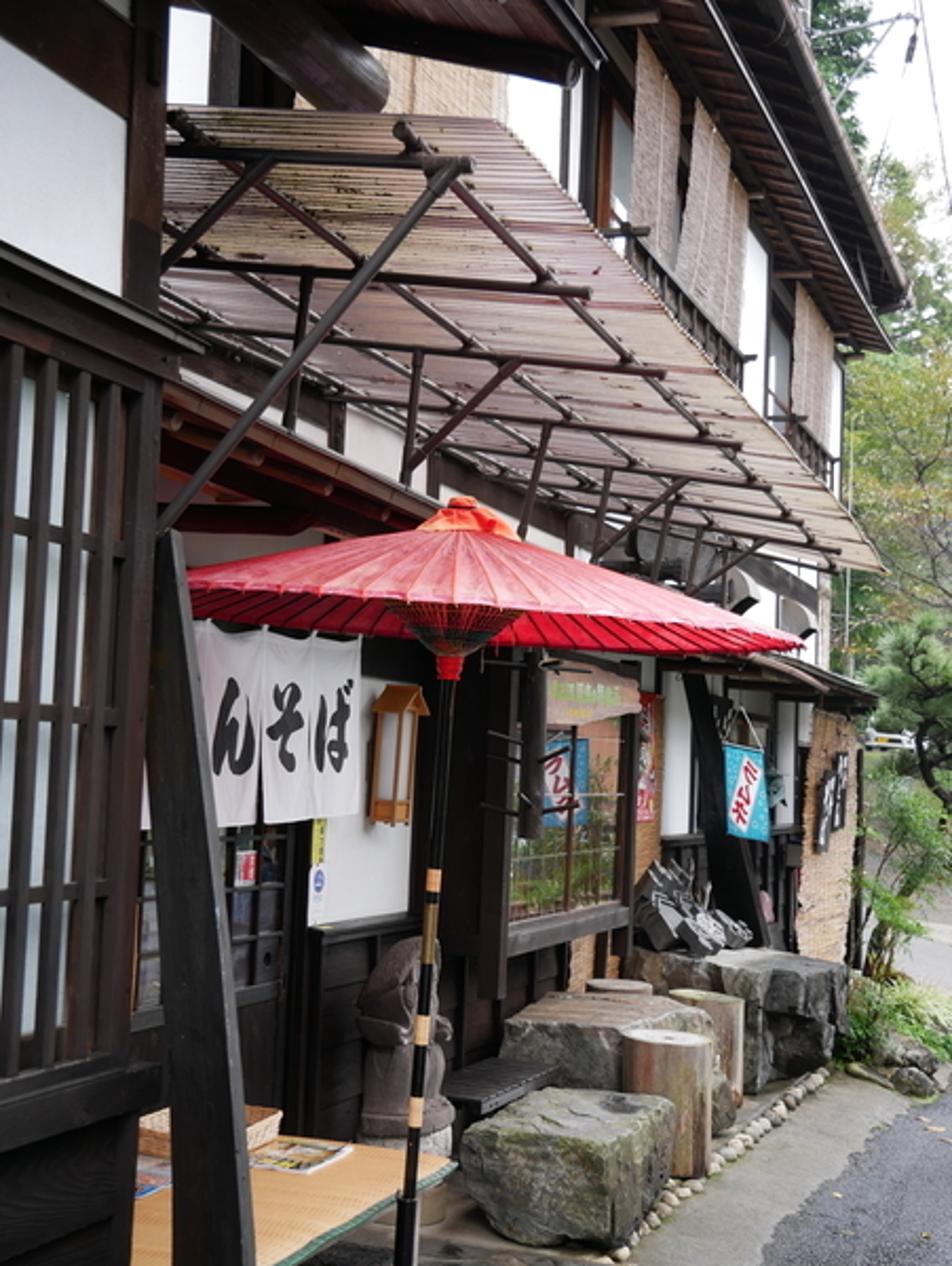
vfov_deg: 42.9
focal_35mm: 44
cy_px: 633
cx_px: 476
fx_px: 1611
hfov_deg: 32.9
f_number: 4.2
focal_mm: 22
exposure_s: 1/80
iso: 200
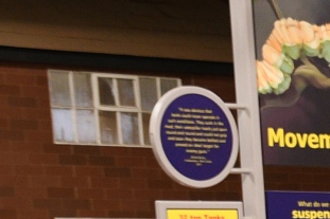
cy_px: 577
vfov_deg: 4.8
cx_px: 1123
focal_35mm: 278
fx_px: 2547
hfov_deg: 6.5
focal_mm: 24
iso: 500
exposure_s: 1/25
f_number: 3
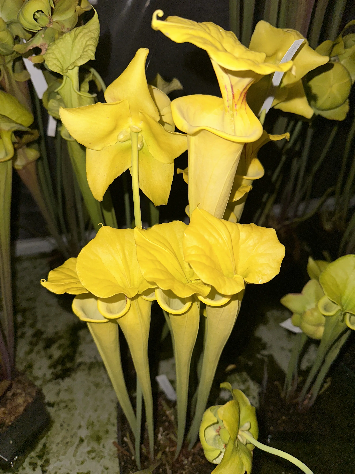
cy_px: 237
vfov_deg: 71.6
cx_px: 178
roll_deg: +1.7
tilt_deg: -38.1
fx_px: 328
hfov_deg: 56.8
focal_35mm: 24
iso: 50
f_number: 1.78
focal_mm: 6.86
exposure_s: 1/4
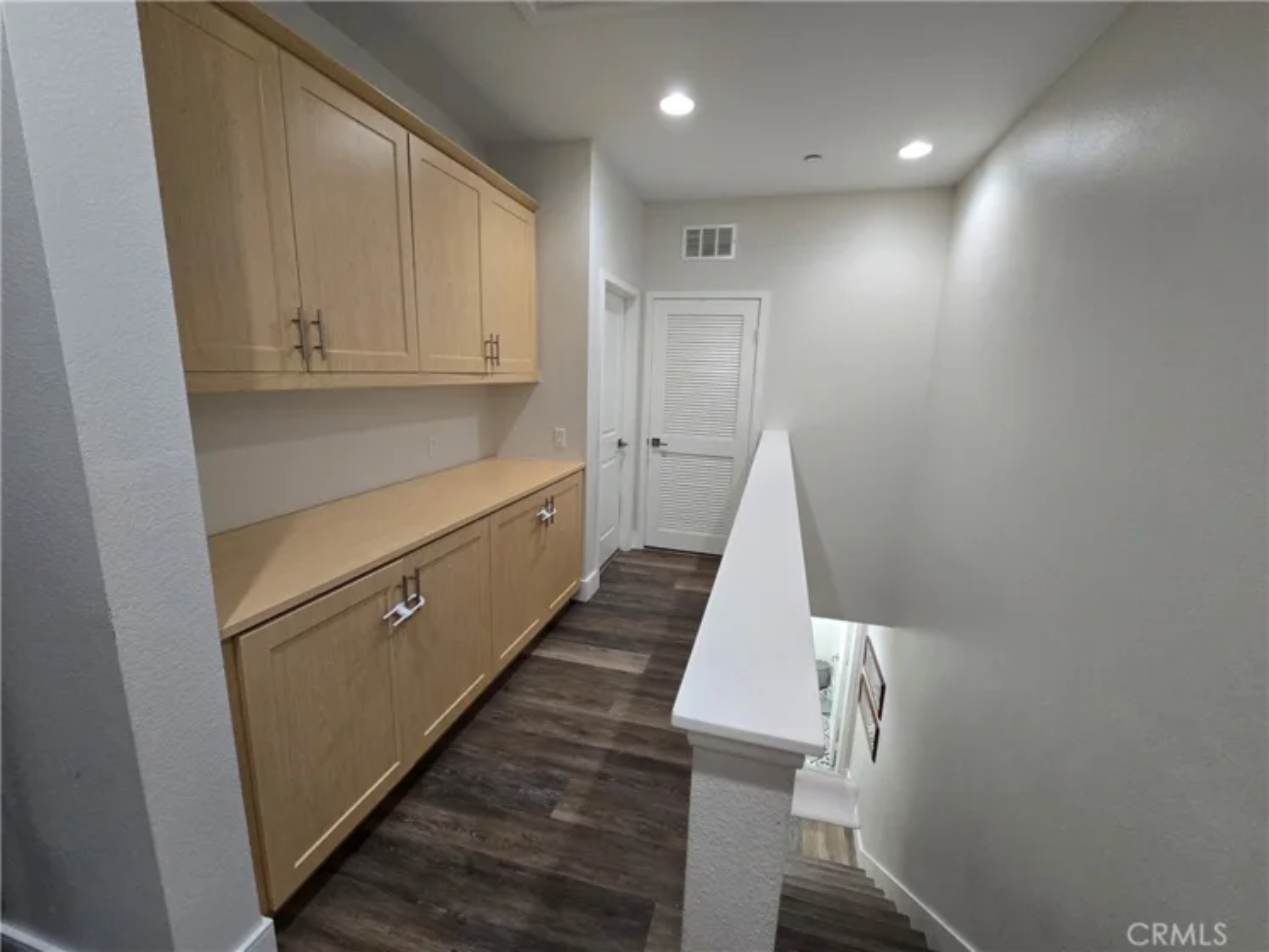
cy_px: 476
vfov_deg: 89.9
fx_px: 476
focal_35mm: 13
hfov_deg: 106.2
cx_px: 634
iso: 250
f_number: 2.2
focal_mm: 2.2
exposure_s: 1/60
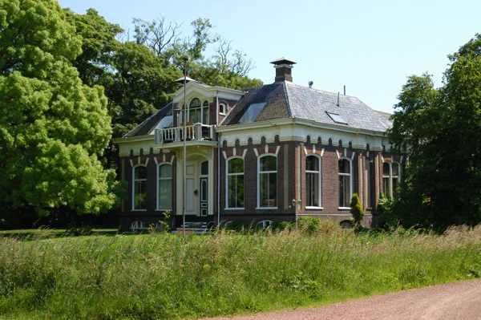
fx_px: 701
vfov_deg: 25.7
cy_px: 160
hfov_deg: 37.9
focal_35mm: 52
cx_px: 240
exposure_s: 1/500
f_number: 5.6
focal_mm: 35
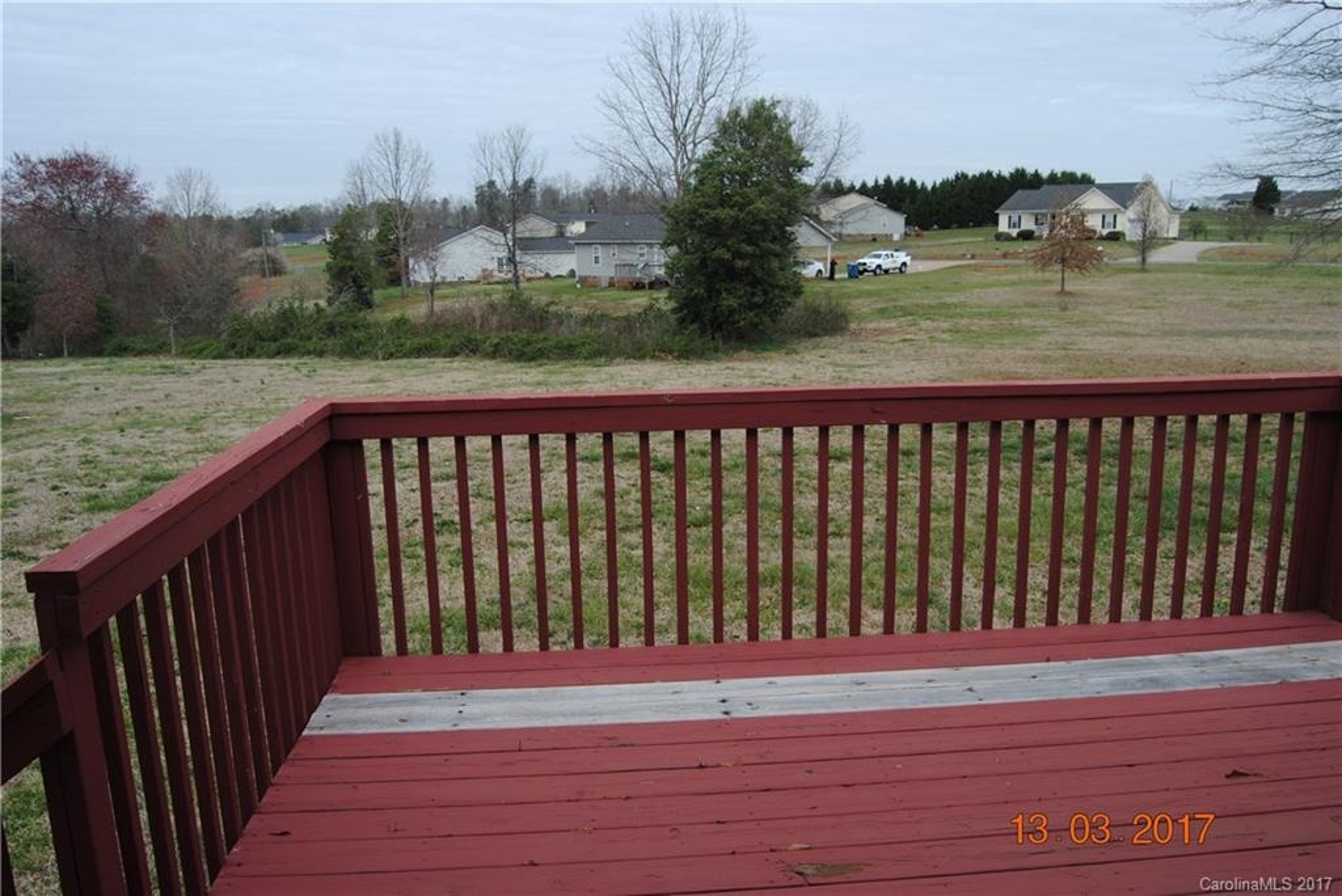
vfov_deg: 48.0
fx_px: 1007
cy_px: 448
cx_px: 671
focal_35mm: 27
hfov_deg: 67.4
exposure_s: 1/250
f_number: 8
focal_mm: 18
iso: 100
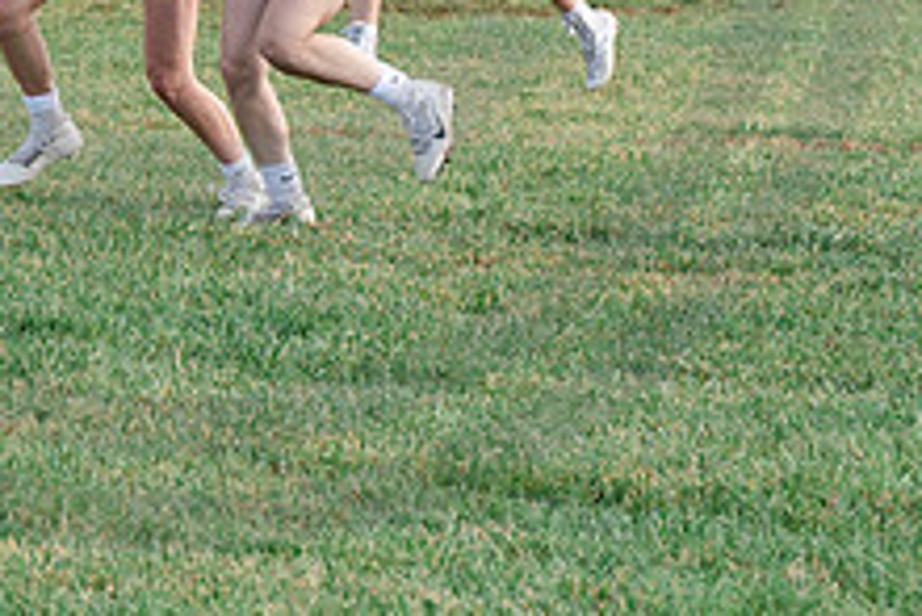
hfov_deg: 7.1
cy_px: -191
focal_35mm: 290
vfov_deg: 4.7
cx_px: 180
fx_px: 7432
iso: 400
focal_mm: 110
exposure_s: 1/640
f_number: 6.3
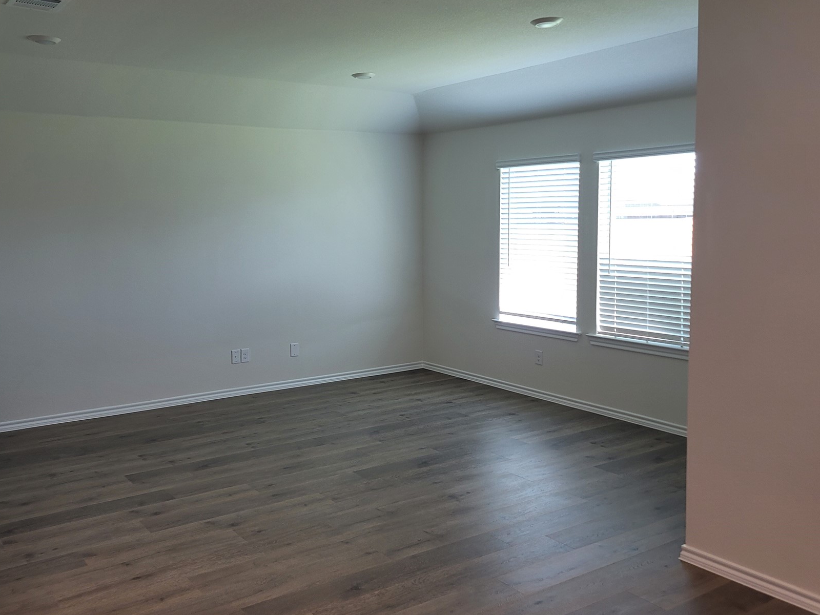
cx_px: 329
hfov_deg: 56.4
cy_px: 275
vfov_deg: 44.1
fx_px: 758
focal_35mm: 32
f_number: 1.8
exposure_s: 1/120
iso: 125
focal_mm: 7
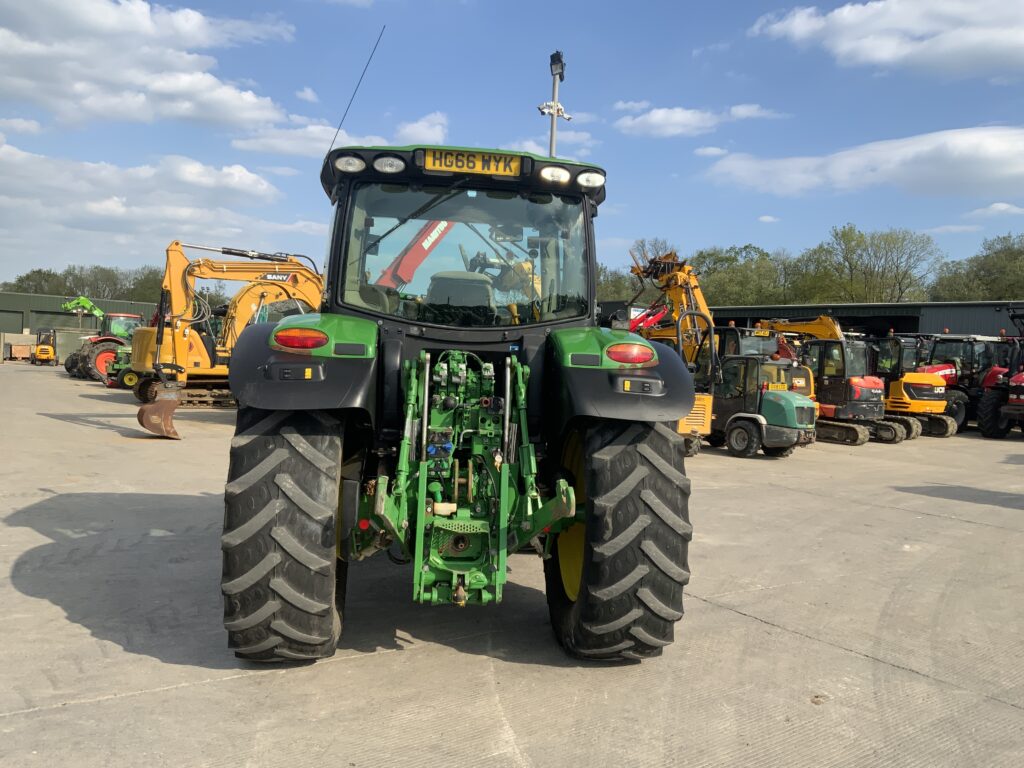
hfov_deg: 61.7
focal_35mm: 29
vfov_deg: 48.2
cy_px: 384
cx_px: 512
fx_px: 858
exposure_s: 1/1311
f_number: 1.8
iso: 16
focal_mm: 3
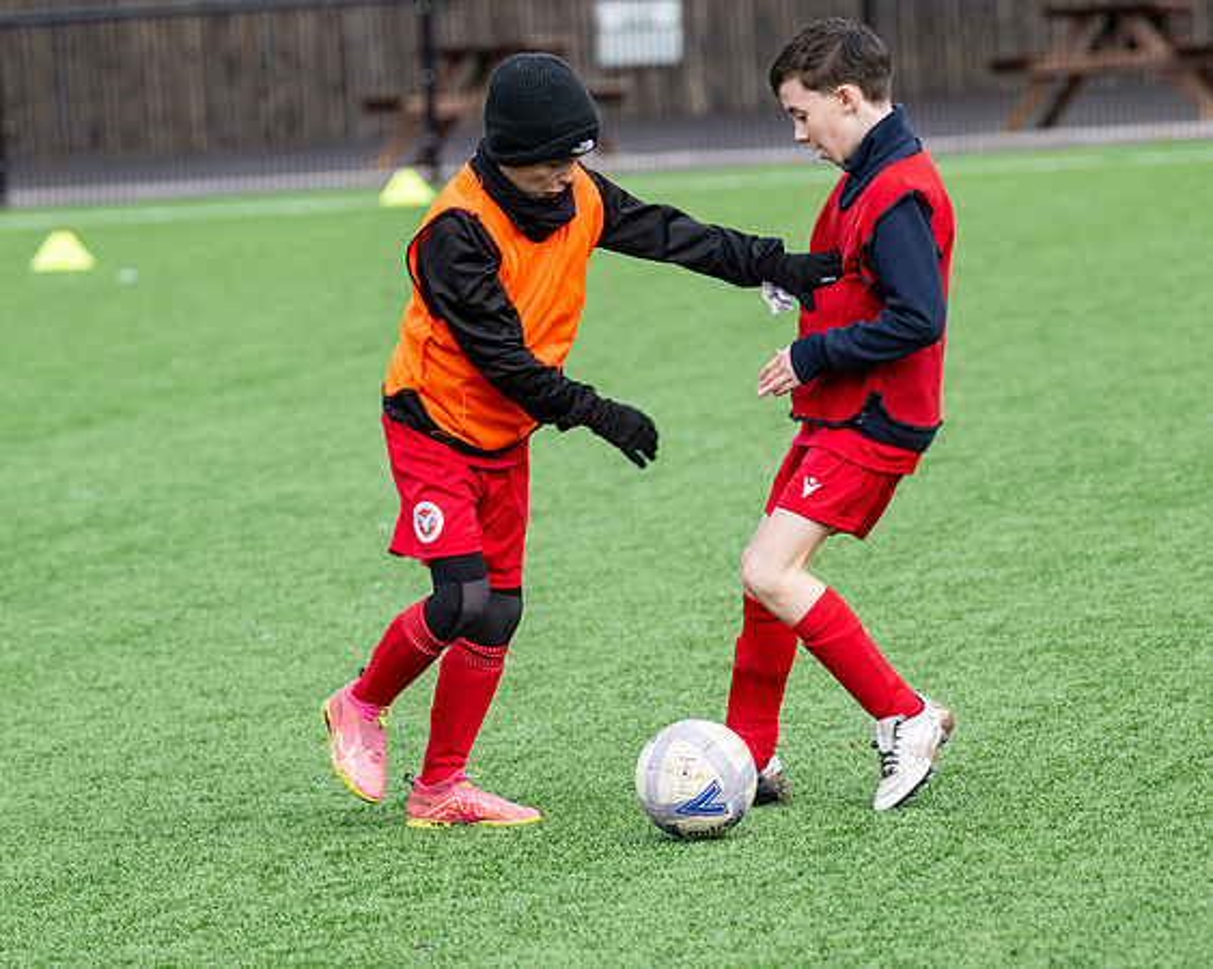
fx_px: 11748
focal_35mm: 327
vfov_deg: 4.7
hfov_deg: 5.9
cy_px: 587
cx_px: 467
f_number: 4
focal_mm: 160
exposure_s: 1/800
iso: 200
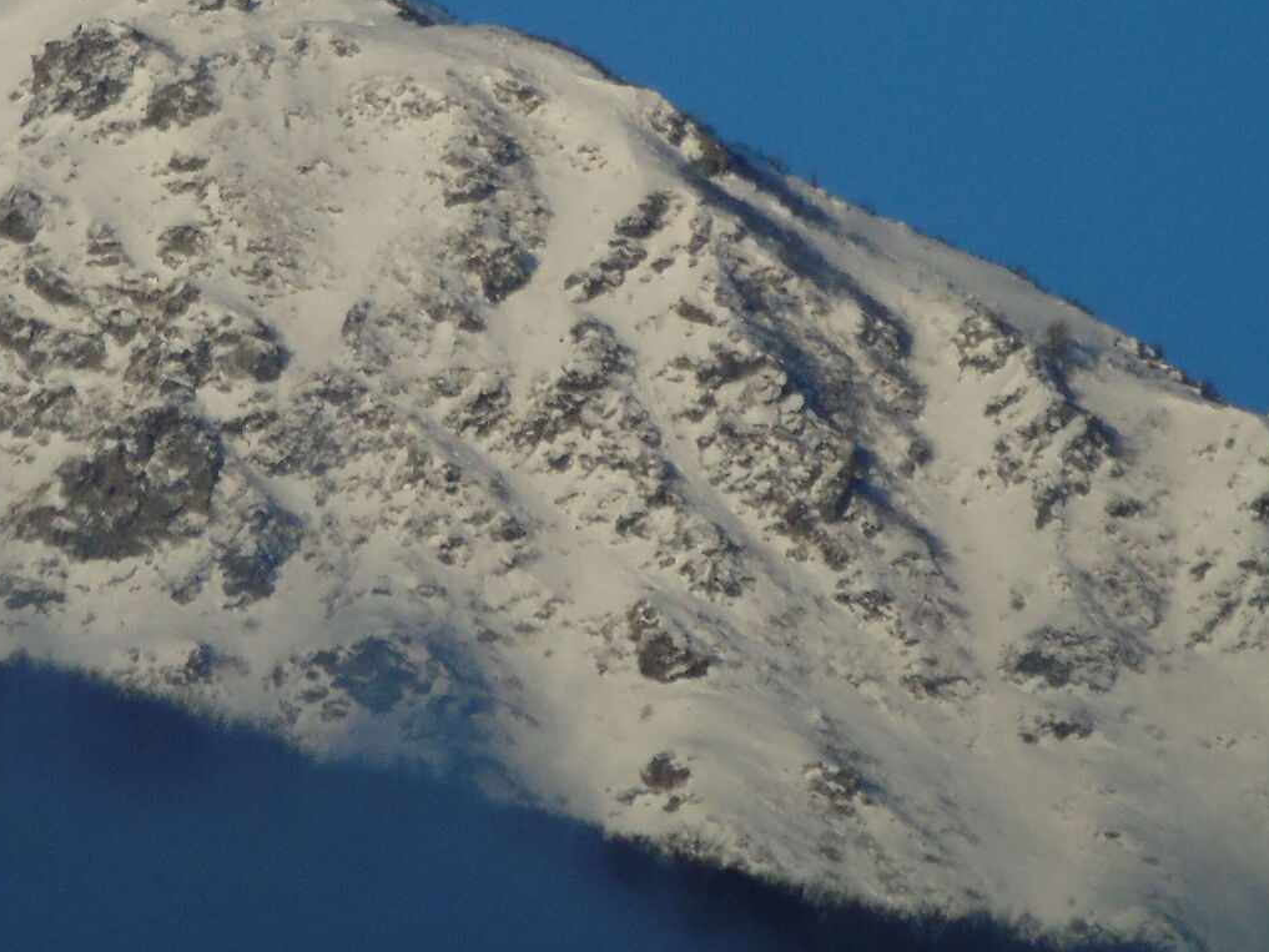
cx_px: 188
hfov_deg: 1.2
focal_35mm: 1702
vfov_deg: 0.9
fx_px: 62402
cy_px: -120
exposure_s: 1/500
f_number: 6
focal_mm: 129
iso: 80
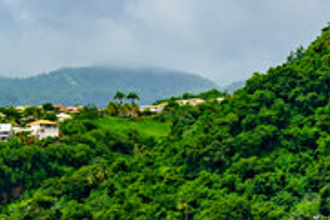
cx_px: -325
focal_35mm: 271
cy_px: 234
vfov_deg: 5.1
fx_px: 2486
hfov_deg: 7.3
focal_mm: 58
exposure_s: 1/800
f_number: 5.6
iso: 100
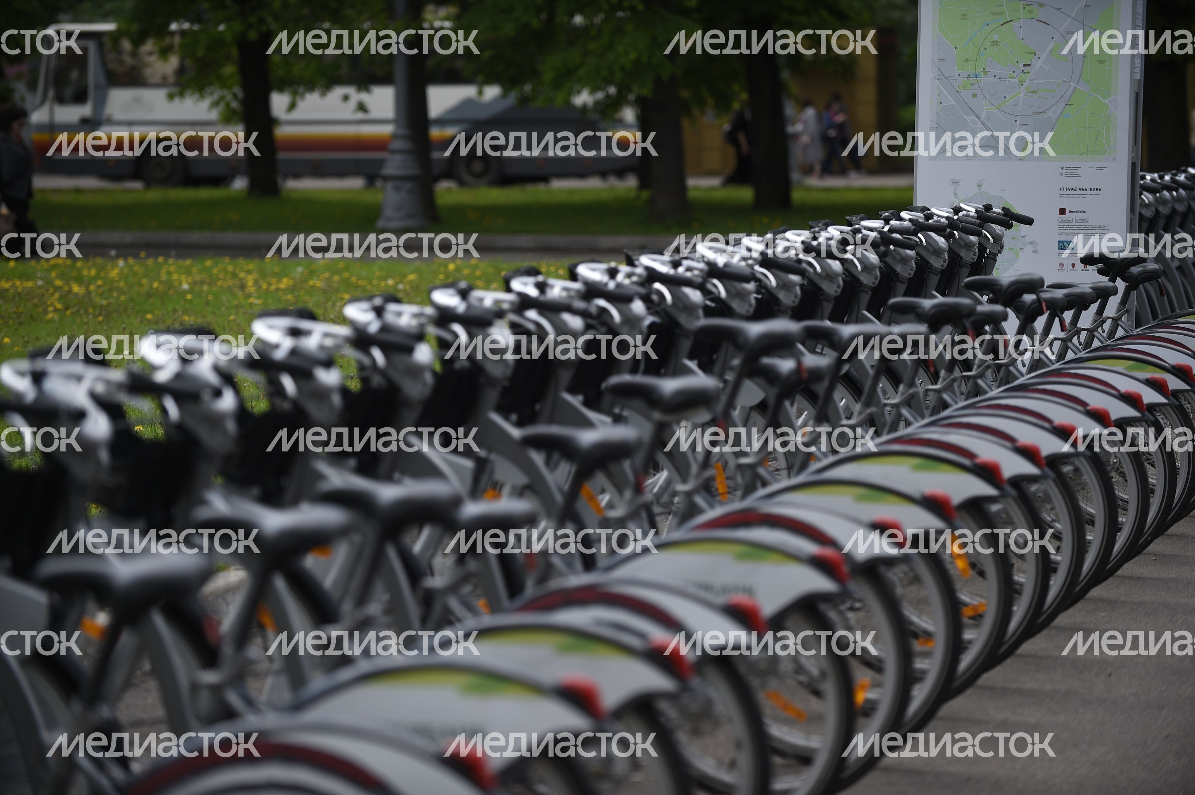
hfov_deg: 16.4
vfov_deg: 11.0
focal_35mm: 125
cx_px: 598
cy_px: 398
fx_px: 4147
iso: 100
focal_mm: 125
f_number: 2.8
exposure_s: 1/1000
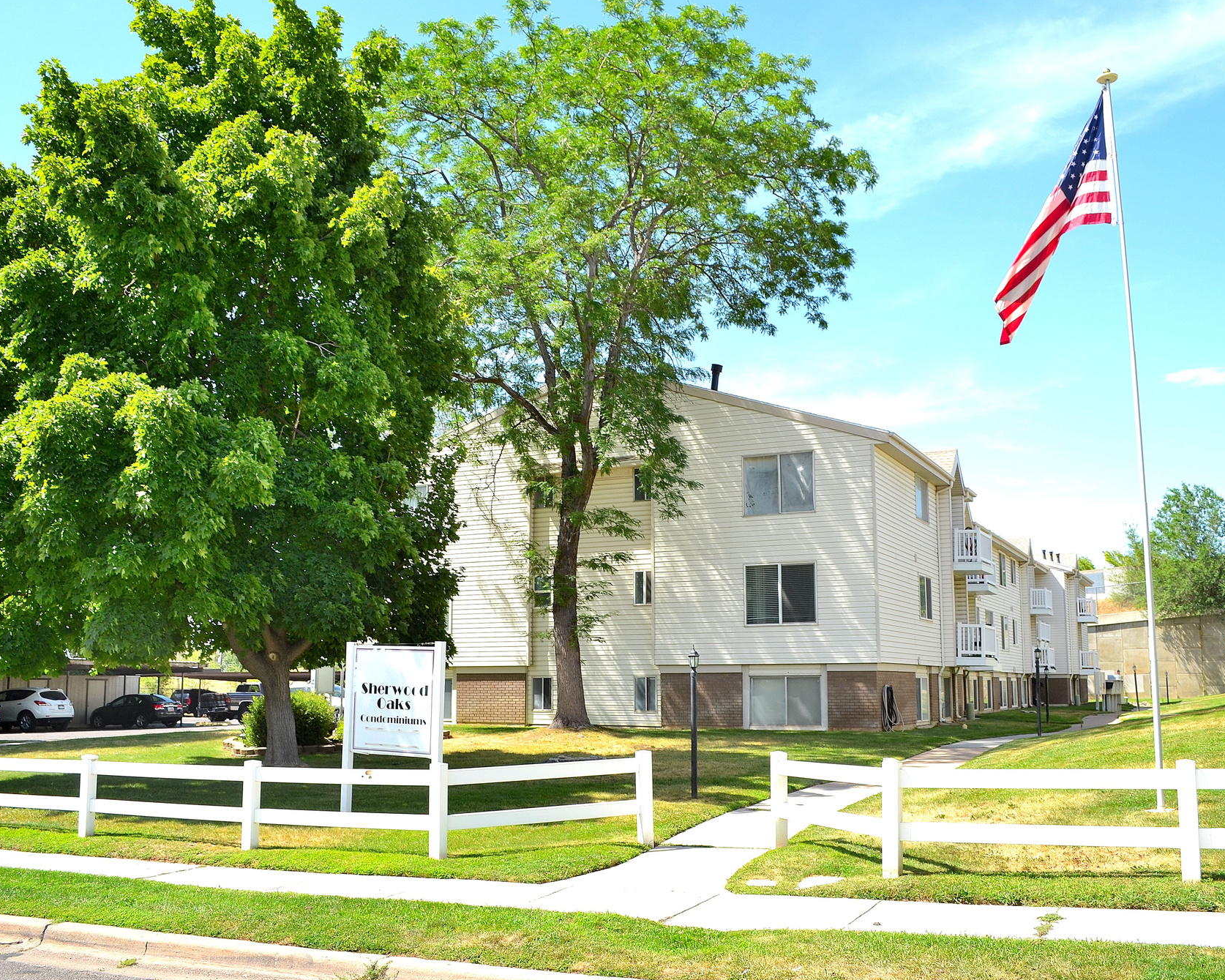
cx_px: 613
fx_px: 1124
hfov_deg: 57.2
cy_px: 485
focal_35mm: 31
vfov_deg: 47.1
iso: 100
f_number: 7.1
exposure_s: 1/200
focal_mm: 18
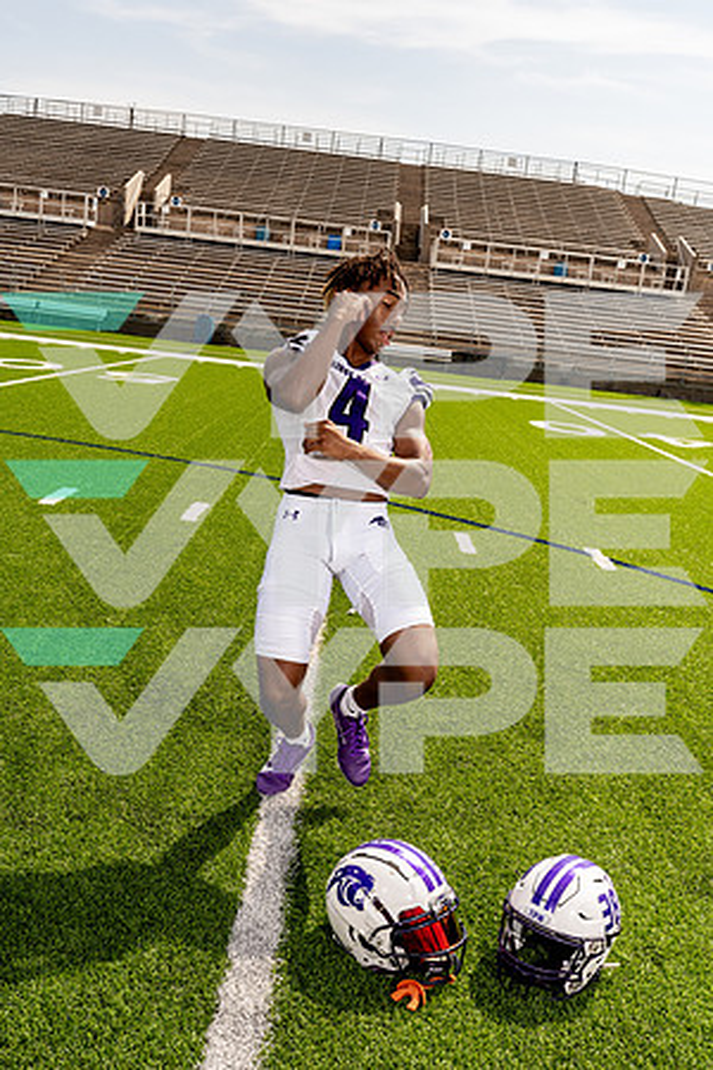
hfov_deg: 37.9
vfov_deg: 54.4
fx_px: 1040
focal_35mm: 35
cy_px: 535
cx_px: 356
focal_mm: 35
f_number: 8
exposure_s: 1/250
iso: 100
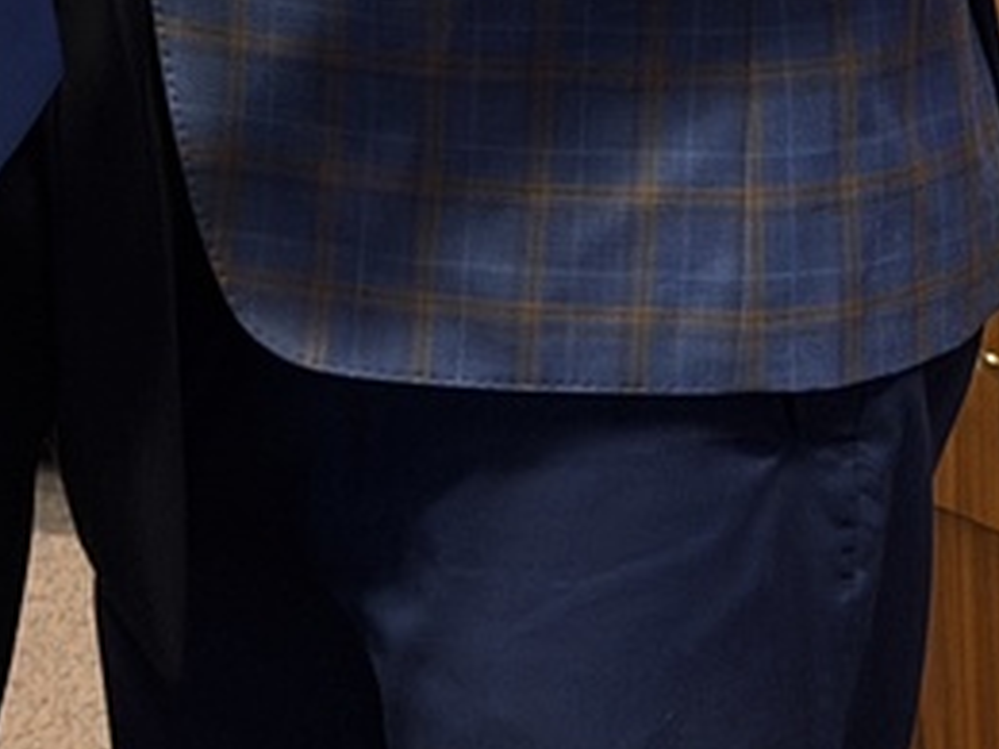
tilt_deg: -5.0
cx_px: 73
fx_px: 5454
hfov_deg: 10.4
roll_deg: +0.5
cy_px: -699
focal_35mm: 189
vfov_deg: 7.6
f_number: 1.78
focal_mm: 6.76
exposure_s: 1/60
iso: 200
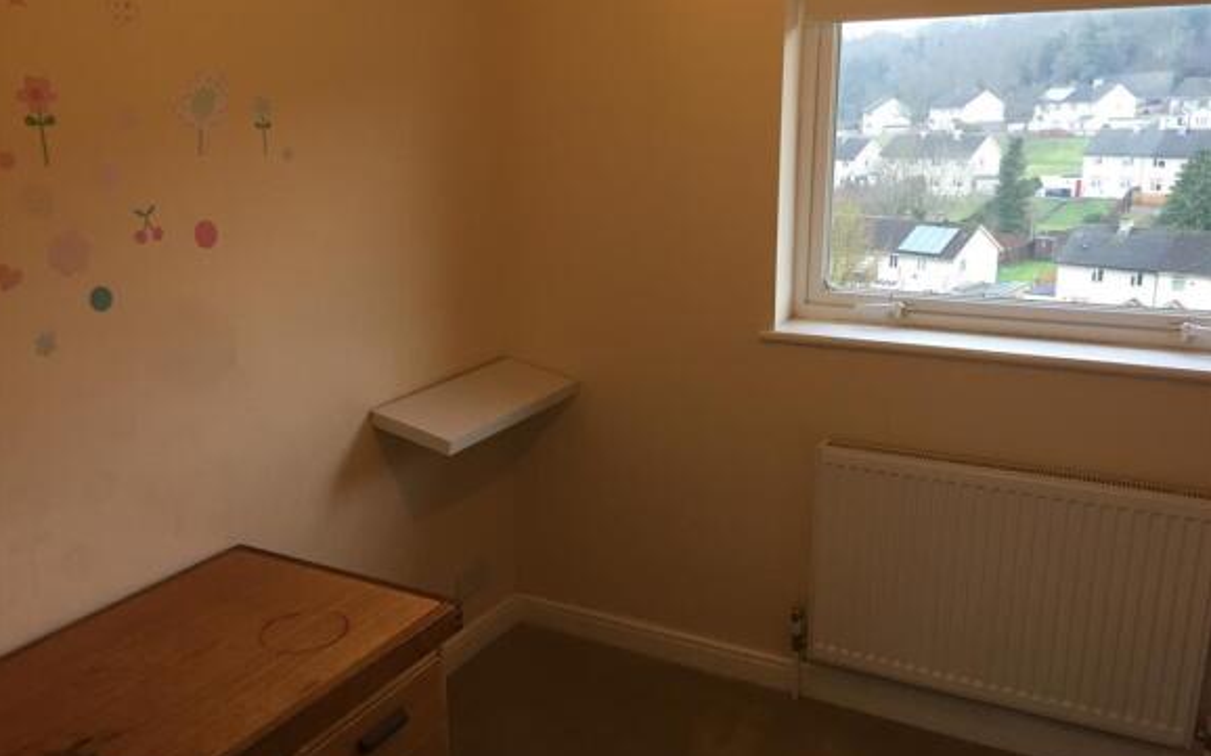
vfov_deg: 40.6
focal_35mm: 31
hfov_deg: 61.2
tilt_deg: -15.9
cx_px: 604
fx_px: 1023
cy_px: 403
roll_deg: +0.6
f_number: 2.2
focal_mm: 4.15
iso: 100
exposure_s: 1/33
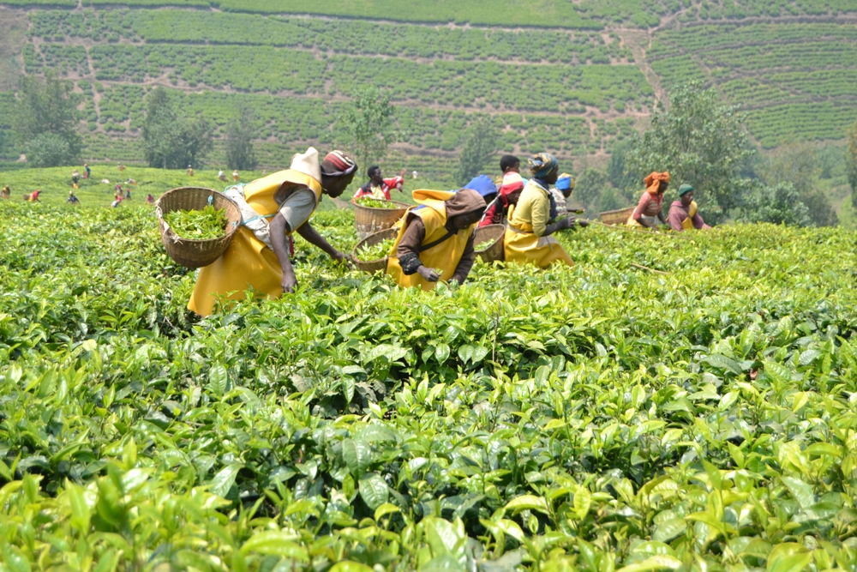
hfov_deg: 31.9
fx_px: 1500
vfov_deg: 21.6
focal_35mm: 63
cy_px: 286
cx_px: 428
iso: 800
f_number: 5.6
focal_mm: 42
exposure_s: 1/1250
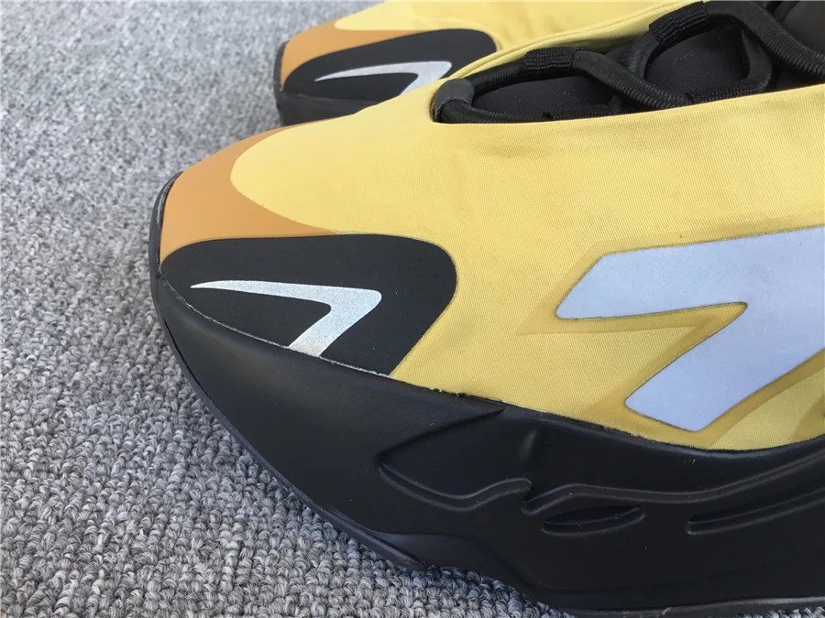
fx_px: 739
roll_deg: -4.7
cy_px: 309
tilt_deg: -37.8
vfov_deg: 45.4
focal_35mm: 31
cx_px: 412
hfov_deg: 58.4
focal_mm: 3.3
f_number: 2.4
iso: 25
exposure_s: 1/108
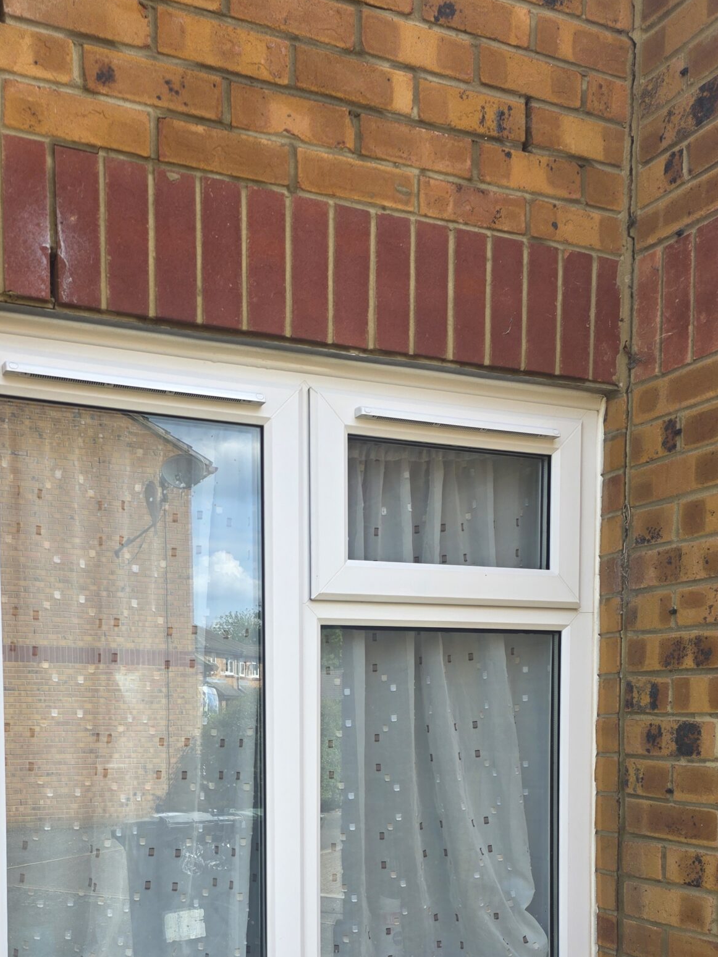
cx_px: 276
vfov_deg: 46.4
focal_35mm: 38
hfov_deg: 37.5
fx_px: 1051
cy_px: 764
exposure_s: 1/359
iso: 32
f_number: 1.7
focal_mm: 6.25
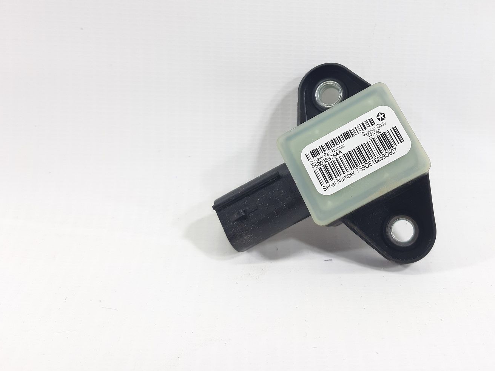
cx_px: 317
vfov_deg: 40.4
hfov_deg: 51.9
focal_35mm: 35
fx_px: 500
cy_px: 141
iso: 64
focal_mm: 3.93
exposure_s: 1/50
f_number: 1.7
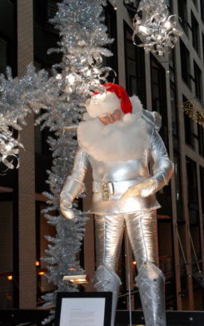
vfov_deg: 35.9
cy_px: 160
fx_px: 504
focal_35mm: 57
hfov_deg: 22.9
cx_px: 104
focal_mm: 29
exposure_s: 1/125
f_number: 5
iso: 800
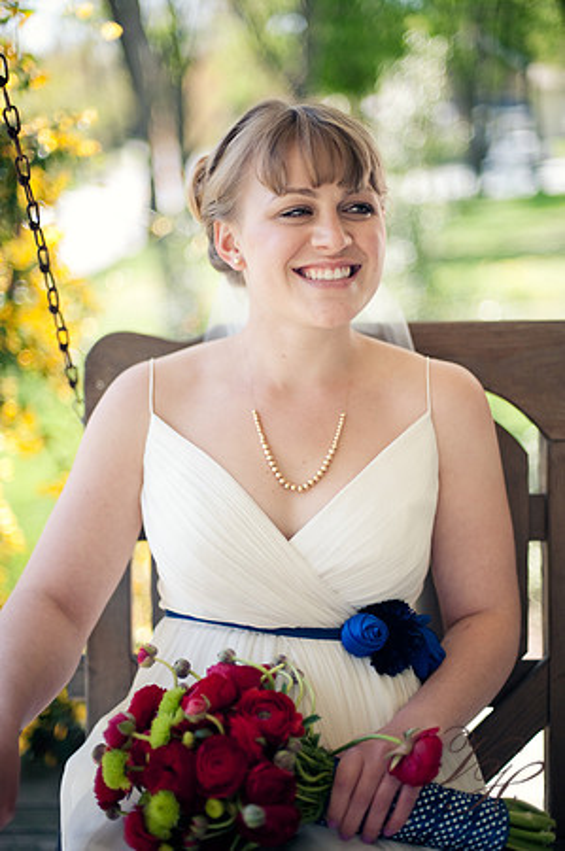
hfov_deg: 26.9
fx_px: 1180
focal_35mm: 50
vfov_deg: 39.6
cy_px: 426
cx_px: 282
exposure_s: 1/3200
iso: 200
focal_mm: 50
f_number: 1.4
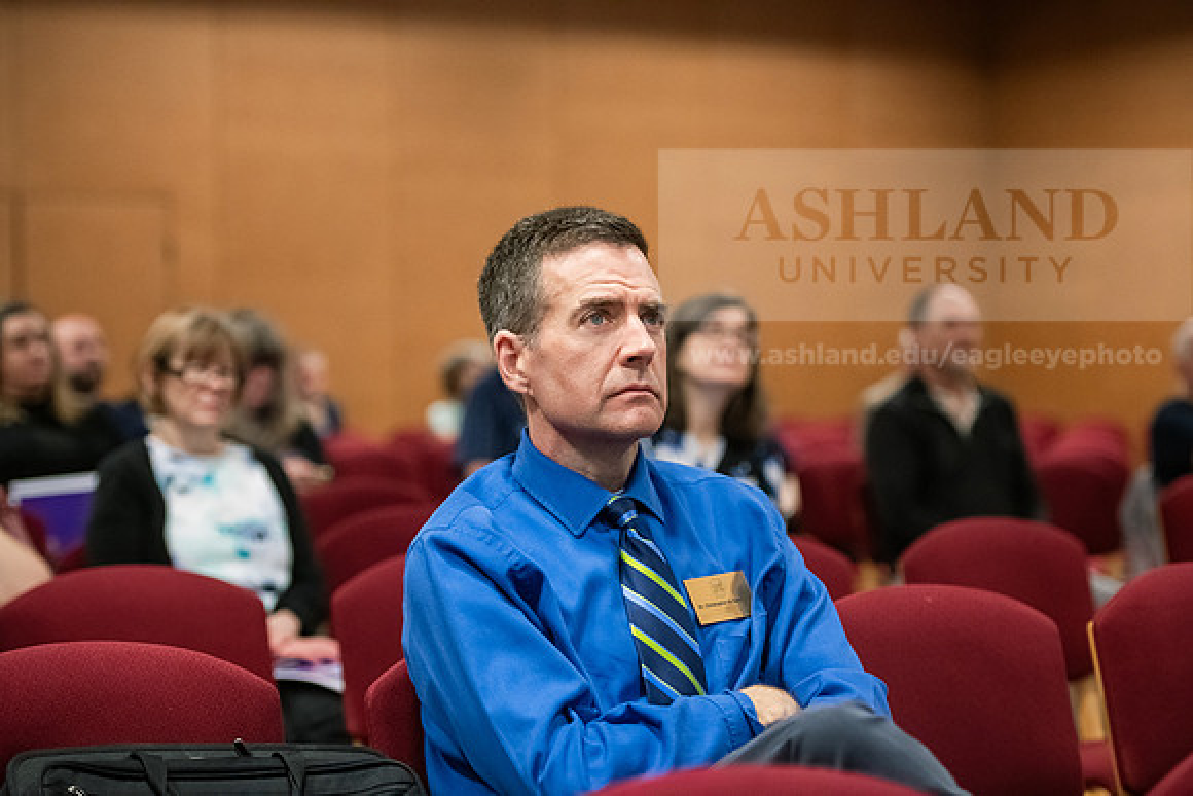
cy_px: 398
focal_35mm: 85
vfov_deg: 16.1
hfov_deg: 23.9
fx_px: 2817
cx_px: 596
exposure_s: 1/200
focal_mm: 85
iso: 4000
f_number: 2.8
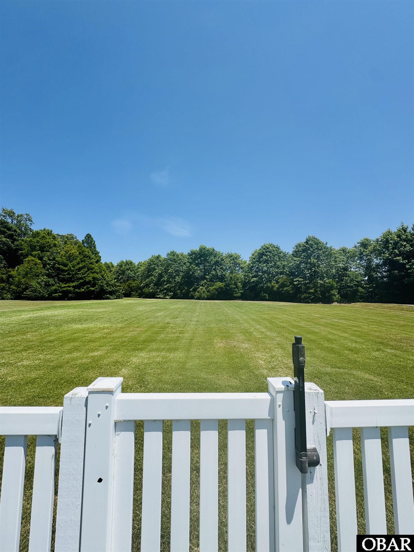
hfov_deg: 85.7
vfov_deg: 102.1
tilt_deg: +5.6
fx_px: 223
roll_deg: +0.3
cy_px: 276
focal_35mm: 14
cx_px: 207
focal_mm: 2.22
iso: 50
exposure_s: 1/2208
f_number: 2.2
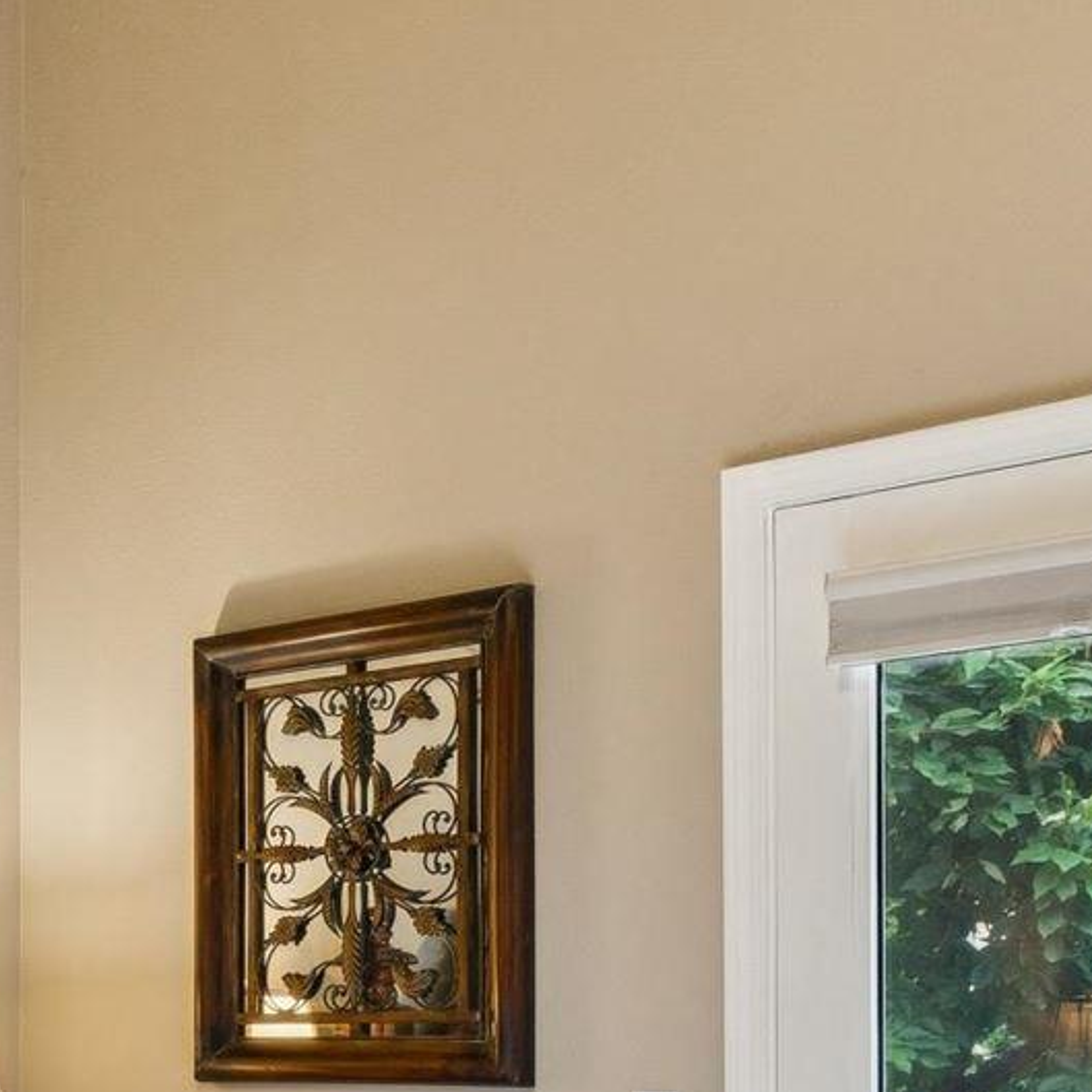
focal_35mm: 75
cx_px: -595
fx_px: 2694
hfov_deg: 19.6
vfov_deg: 22.2
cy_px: 1057
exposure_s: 1/2.5
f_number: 13
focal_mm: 15.3
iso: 400
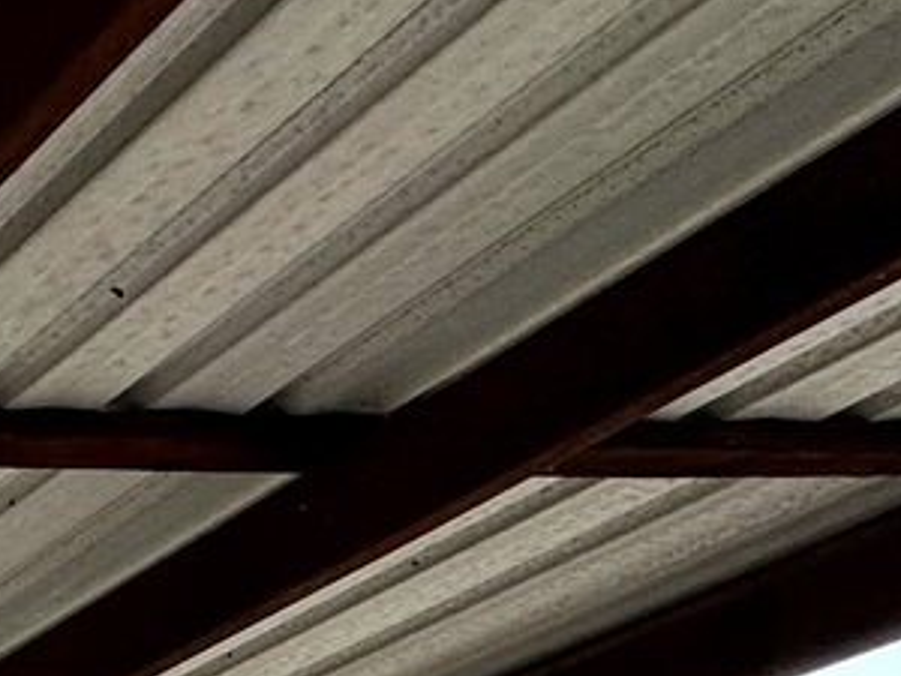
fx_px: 1822
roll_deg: +0.1
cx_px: -1159
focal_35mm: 70
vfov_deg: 15.6
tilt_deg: -1.7
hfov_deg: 16.0
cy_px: 1435
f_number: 2.2
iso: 40
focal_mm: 2.22
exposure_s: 1/178
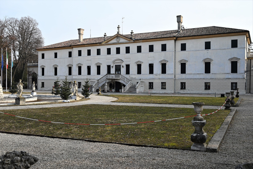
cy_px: 84
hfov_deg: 54.4
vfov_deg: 37.9
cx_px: 126
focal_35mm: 35
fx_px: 246
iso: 100
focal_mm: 35
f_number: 7.1
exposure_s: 1/200
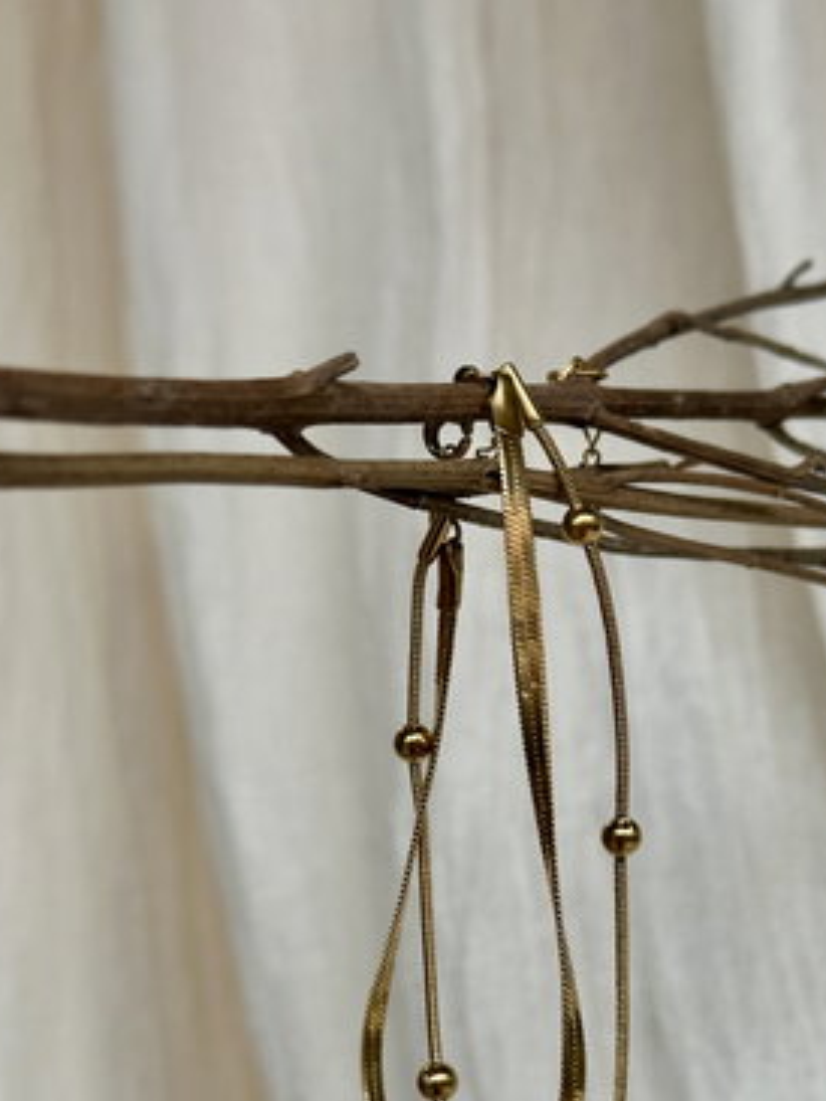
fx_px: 2226
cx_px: 558
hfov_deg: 20.9
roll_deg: -1.1
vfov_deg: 27.5
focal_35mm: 70
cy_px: 771
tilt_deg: -2.6
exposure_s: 1/50
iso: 125
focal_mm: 6.86
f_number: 1.78
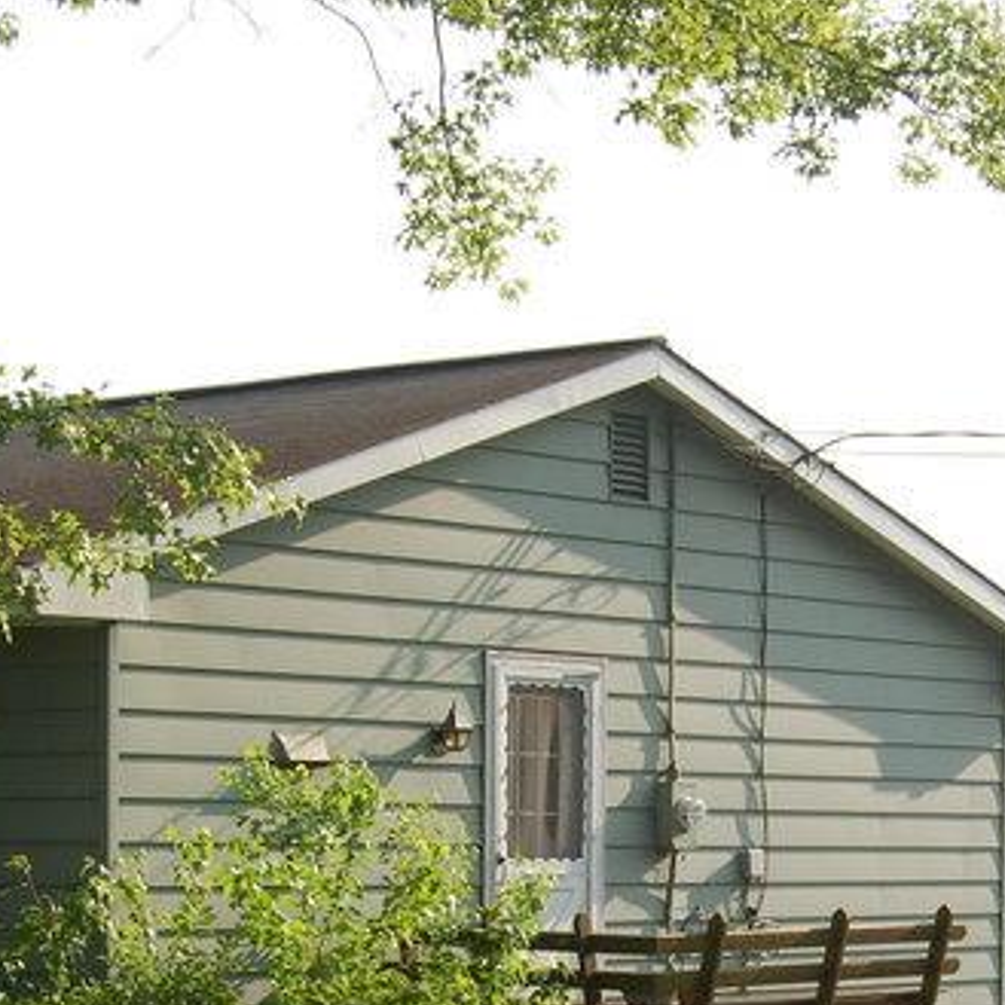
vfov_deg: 16.5
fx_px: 3383
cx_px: 645
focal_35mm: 103
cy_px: 1037
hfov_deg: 16.9
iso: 250
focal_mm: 26
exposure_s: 1/500
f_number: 5.6
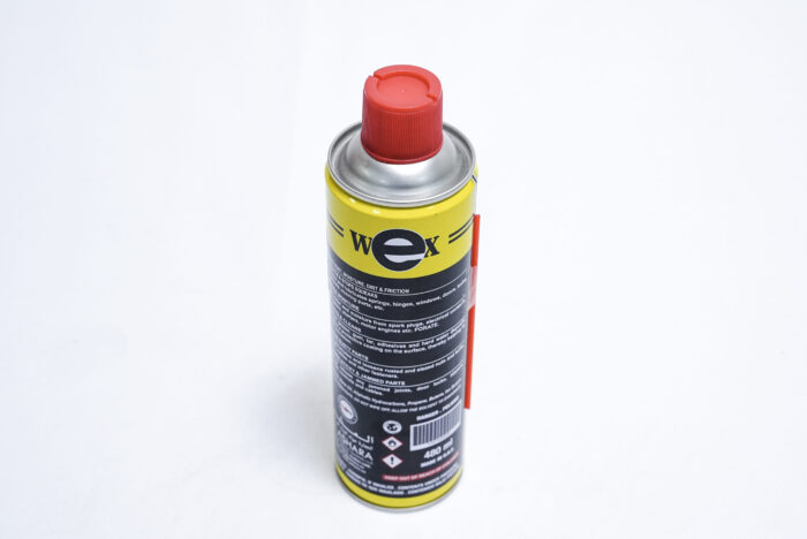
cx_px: 404
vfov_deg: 19.8
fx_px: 1548
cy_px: 270
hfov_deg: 29.2
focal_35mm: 69
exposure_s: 1/250
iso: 3200
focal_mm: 69
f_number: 9
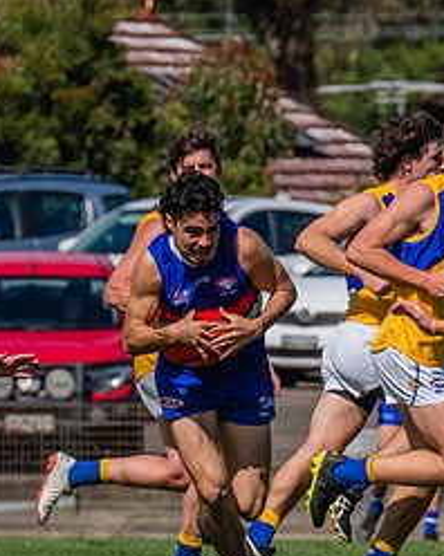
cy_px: 388
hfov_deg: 1.3
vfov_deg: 1.6
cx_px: 215
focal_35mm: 1221
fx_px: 20081
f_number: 11
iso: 800
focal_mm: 420
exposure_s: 1/1600
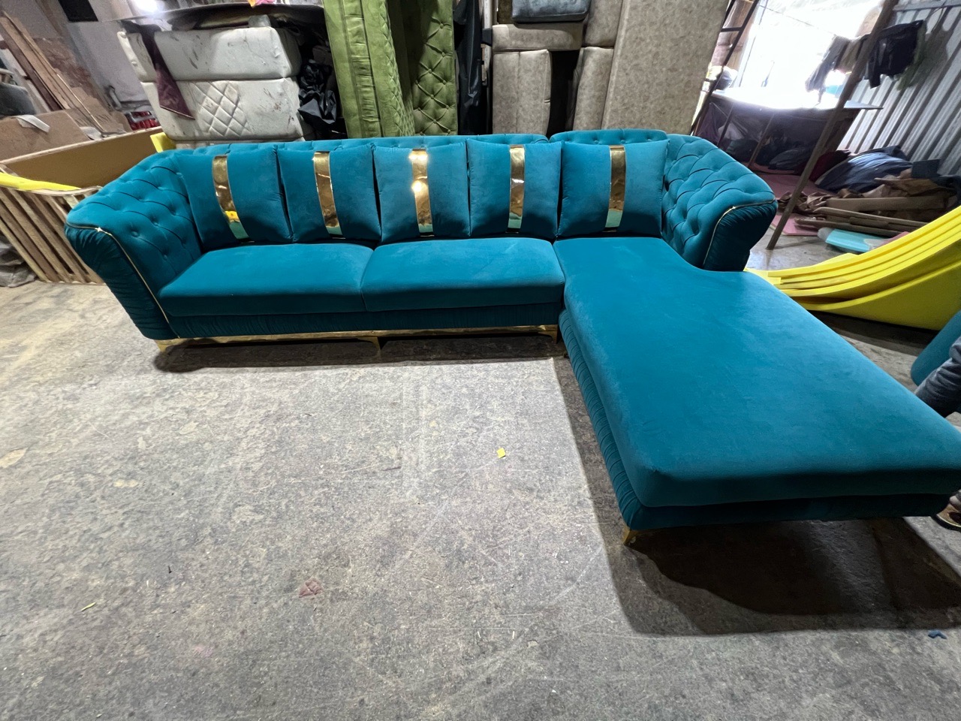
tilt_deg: -40.0
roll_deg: +1.9
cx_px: 480
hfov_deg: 106.2
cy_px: 360
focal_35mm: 13
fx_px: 361
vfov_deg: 89.9
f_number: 1.8
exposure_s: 1/50
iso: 400
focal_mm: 1.57
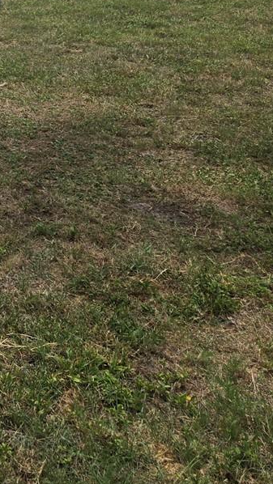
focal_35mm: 67
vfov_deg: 29.5
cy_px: 8
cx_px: -248
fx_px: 861
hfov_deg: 15.1
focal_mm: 5.4
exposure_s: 1/2921
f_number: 1.8
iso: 32
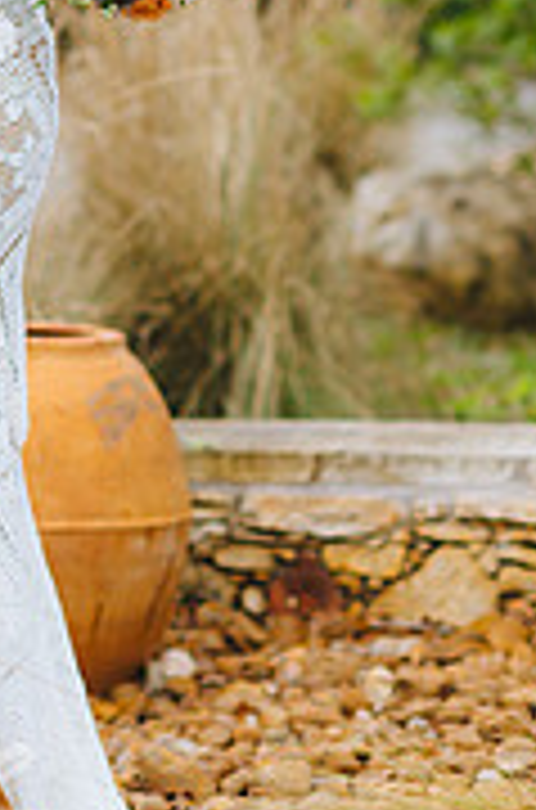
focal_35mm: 213
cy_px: 50
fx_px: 4784
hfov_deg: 6.4
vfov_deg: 9.6
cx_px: -97
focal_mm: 85
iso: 320
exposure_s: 1/1000
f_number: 2
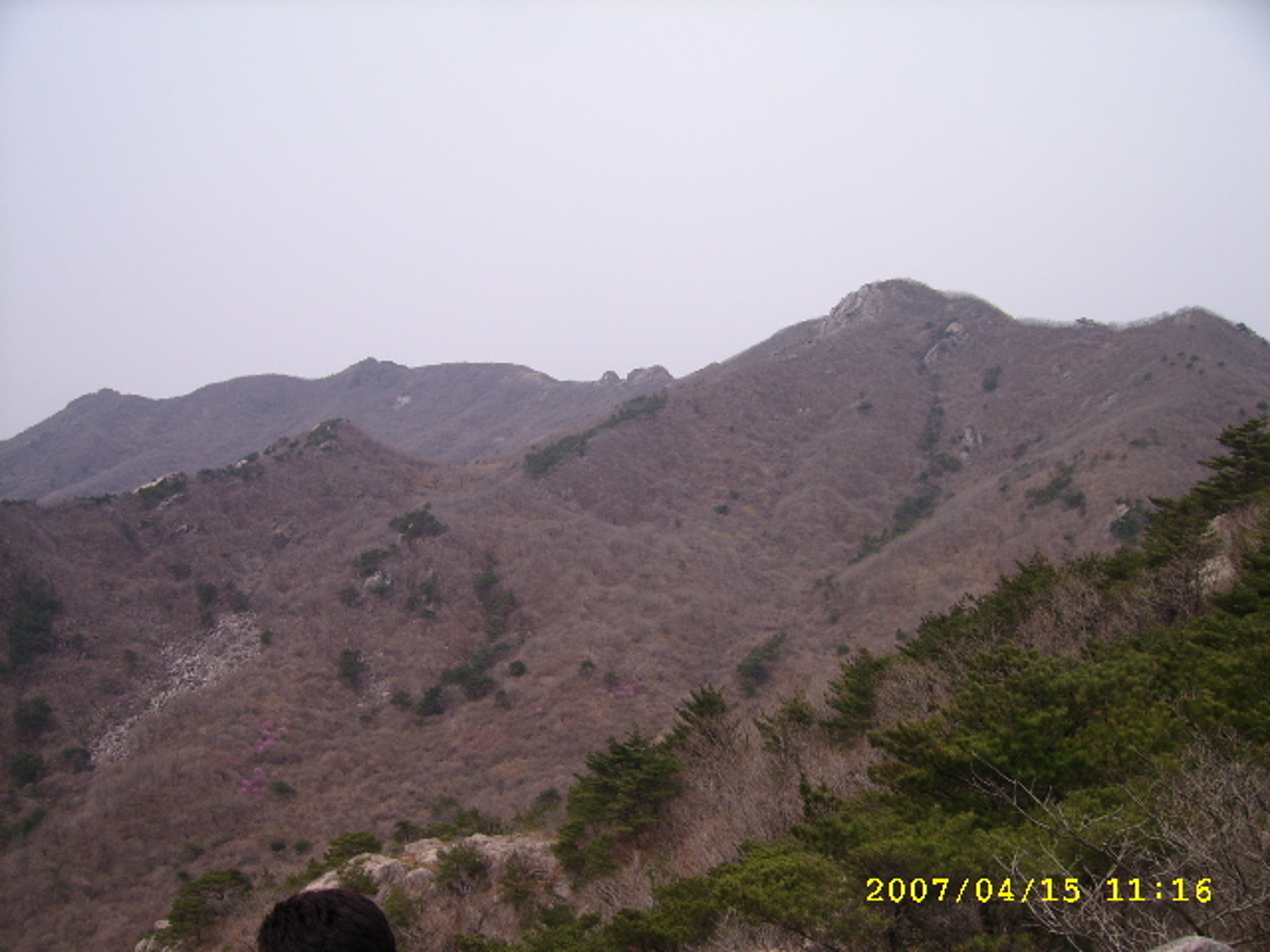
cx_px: 635
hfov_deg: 52.6
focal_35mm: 35
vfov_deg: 40.7
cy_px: 476
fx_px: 1284
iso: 50
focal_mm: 5.95
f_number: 5.8
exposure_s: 1/420
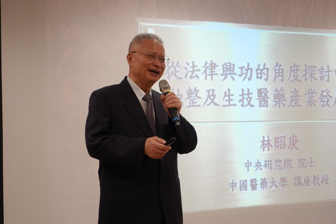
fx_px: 653
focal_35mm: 70
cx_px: 168
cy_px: 112
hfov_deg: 28.8
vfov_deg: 19.5
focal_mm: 25.7
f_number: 2.8
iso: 400
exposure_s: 1/80
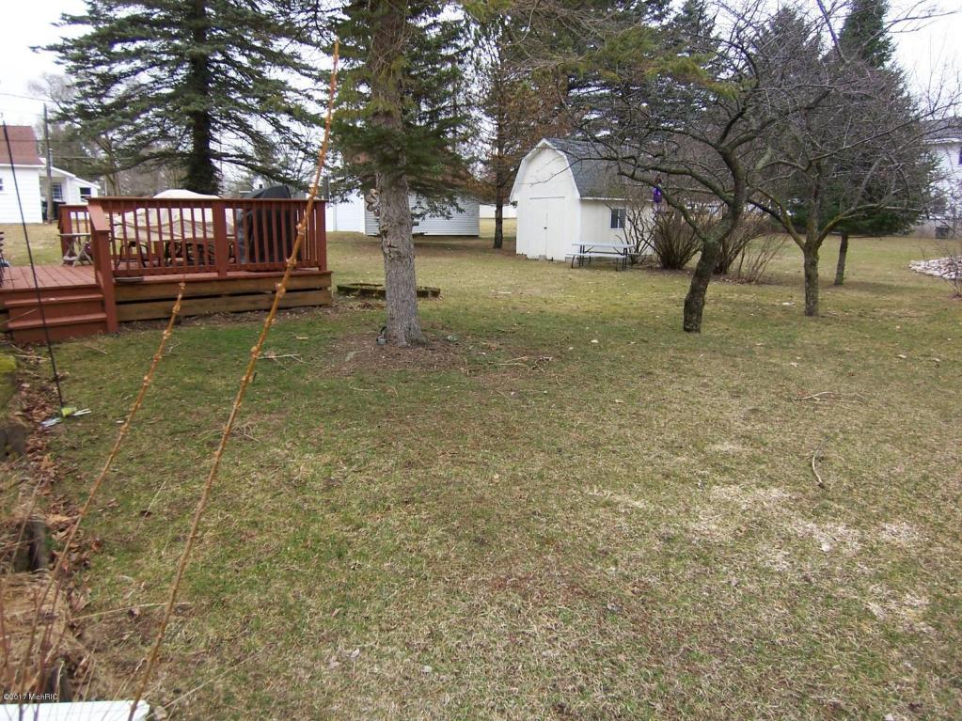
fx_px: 639
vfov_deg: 58.9
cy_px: 360
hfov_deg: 73.9
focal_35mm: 23
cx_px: 481
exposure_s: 1/320
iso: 64
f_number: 2.8
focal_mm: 3.8
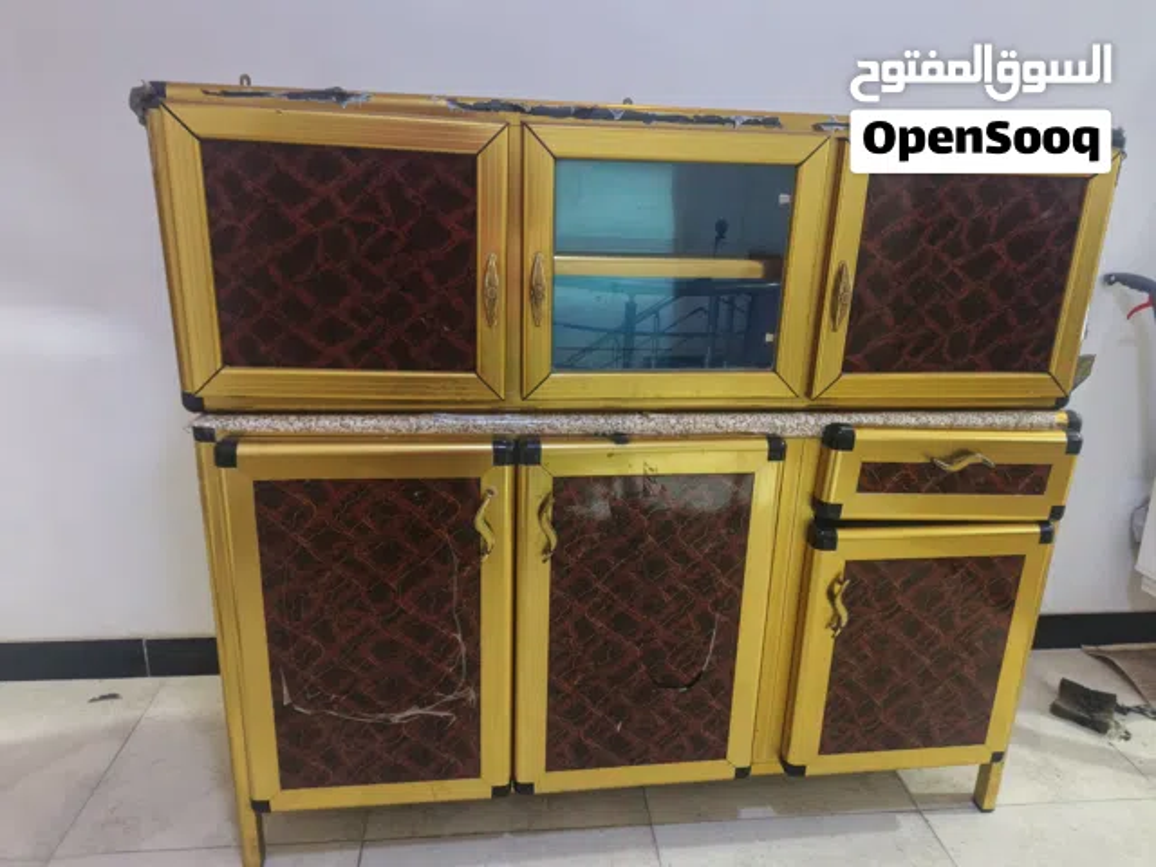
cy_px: 434
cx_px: 578
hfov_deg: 73.9
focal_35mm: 23
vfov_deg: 58.9
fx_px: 768
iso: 946
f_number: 1.8
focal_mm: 5.56
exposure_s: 1/33.3
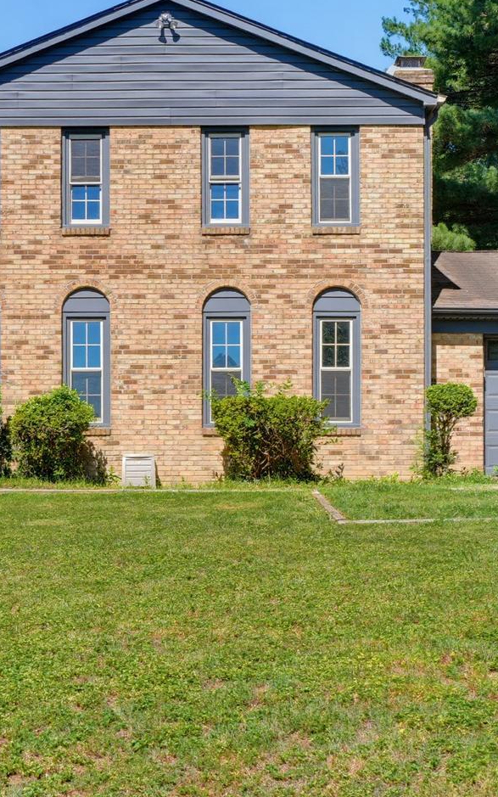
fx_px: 1303
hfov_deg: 21.6
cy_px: 263
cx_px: 175
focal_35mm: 60
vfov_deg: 33.7
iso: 100
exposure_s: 1/200
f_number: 8
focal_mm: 18
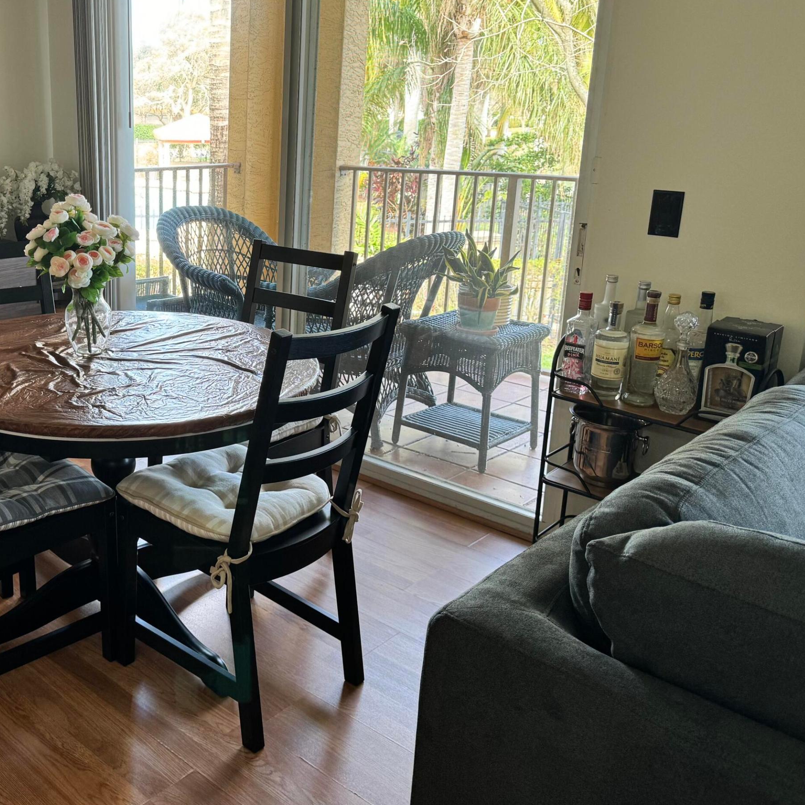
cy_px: 343
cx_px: 185
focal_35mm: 34
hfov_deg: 46.4
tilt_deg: -14.8
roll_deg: -0.2
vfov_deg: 48.3
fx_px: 895
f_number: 1.78
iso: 125
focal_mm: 6.86
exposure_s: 1/60
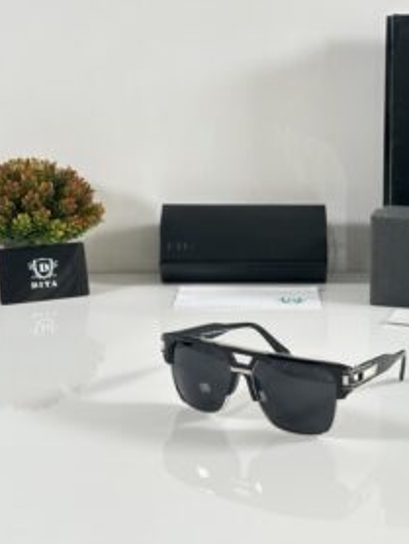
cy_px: 164
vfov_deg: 27.9
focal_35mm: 69
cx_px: 274
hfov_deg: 21.3
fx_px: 1085
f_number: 1.78
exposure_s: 1/100
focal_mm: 6.86
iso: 80
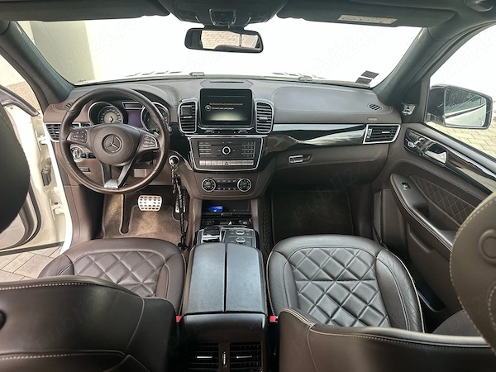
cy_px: 186
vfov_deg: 56.8
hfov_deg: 71.6
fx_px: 344
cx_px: 248
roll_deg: -1.2
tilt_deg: -28.7
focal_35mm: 24
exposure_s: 1/172
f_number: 1.78
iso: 64
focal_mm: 6.86
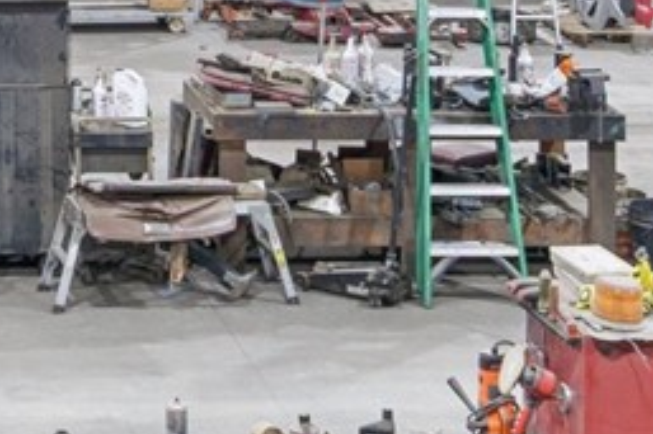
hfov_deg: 15.1
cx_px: -300
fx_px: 2302
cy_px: -321
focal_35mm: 127
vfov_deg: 10.2
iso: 640
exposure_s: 1/13
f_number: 7.1
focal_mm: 16
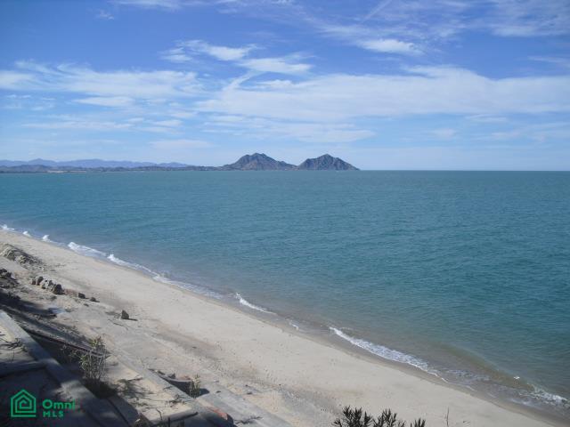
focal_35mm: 36
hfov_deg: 51.4
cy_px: 214
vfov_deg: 39.7
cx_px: 285
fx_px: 593
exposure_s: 1/200
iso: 64
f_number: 7.8
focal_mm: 6.3
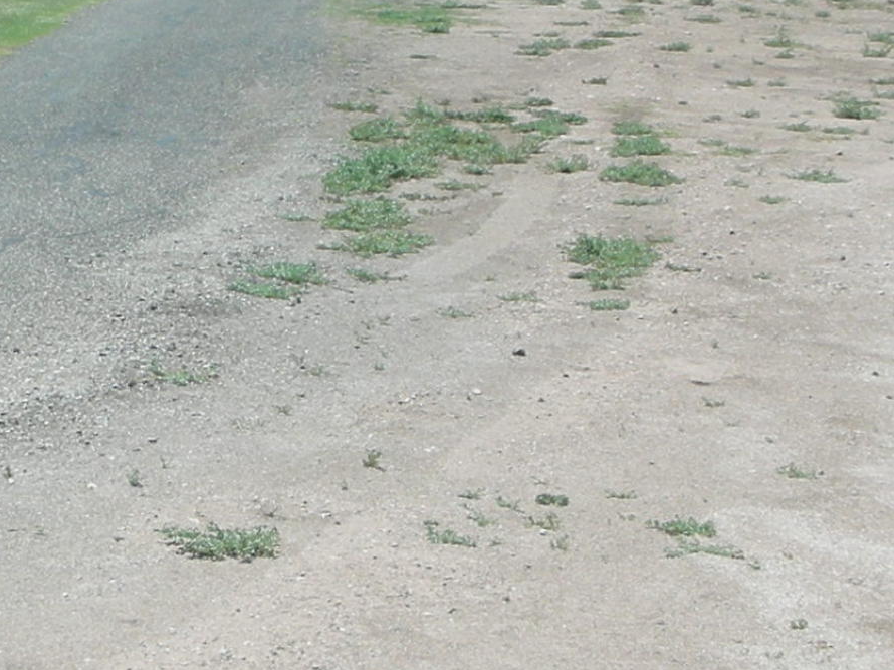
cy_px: 203
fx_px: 3047
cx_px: -185
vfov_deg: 12.5
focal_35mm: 118
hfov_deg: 16.0
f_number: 8.5
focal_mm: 5.8
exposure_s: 1/103
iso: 50
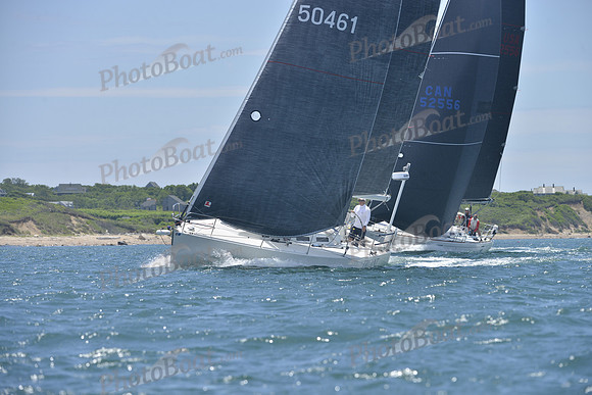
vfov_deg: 6.2
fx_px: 3618
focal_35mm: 220
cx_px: 296
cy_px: 198
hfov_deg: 9.4
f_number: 7.1
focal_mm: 220
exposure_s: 1/1000
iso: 280
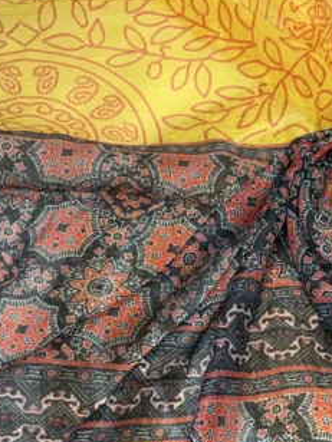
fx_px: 972
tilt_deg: -68.6
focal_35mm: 76
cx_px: 326
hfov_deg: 18.9
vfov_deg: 24.6
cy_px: 433
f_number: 1.6
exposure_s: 1/130
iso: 32
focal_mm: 5.96
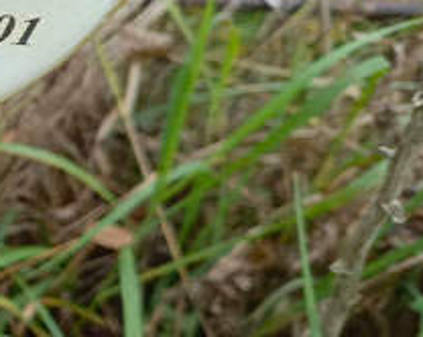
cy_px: 134
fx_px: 1176
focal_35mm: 94
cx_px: -354
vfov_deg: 16.3
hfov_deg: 16.7
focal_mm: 4.76
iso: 165
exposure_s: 1/100
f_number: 1.69
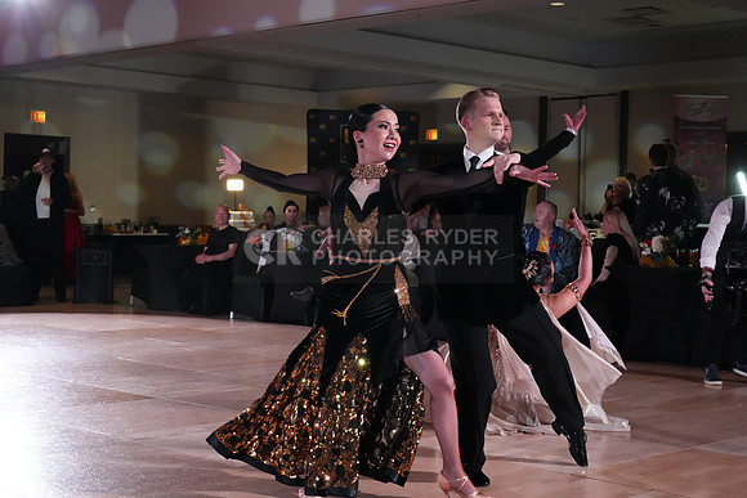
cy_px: 249
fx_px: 1183
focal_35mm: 57
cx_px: 374
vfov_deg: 23.8
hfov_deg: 35.0
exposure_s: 1/400
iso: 8000
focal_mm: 57
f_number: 6.3
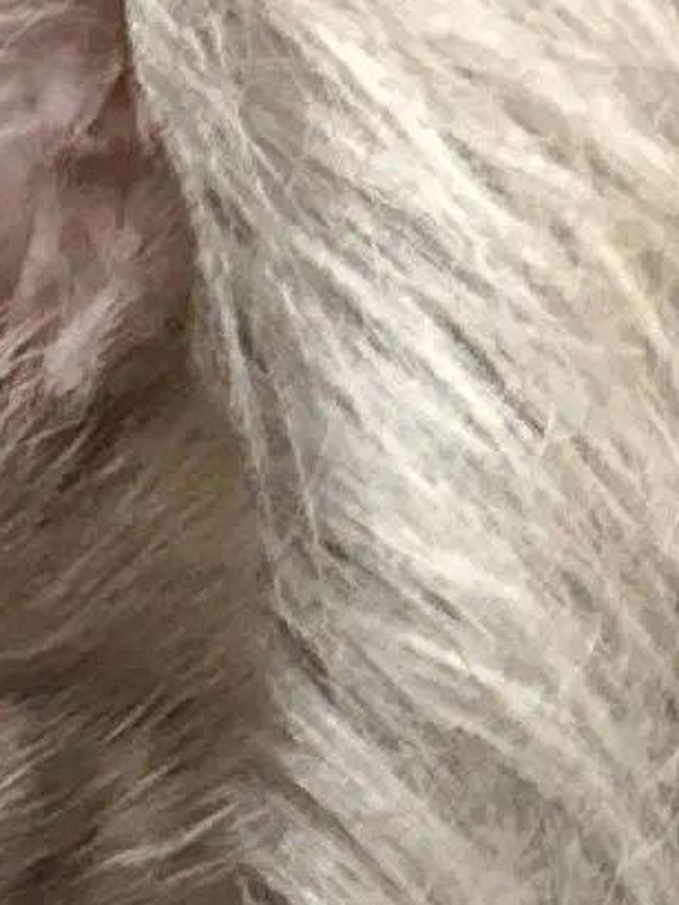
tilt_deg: -1.3
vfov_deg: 19.8
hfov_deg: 14.3
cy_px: 1075
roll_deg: +2.7
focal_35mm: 93
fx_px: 2431
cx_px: -482
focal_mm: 6.76
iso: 800
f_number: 1.78
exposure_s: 1/60
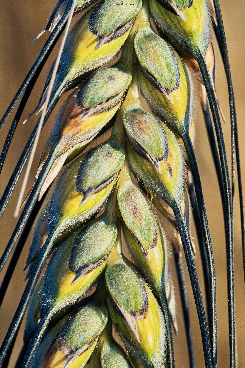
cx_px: 122
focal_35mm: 150
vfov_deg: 13.7
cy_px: 184
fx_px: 1530
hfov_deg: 9.2
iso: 2000
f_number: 20
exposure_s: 1/160
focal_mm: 150
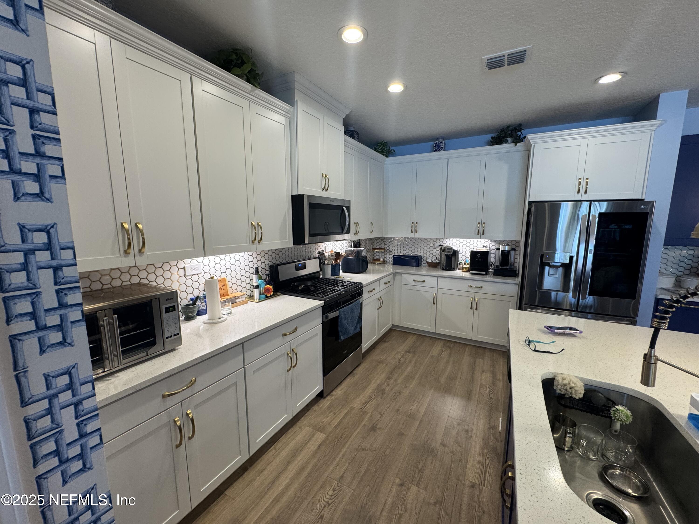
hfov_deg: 102.1
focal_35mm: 14
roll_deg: +0.1
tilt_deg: -8.4
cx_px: 350
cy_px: 262
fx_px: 283
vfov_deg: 85.7
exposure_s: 1/120
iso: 200
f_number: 2.2
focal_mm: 2.22
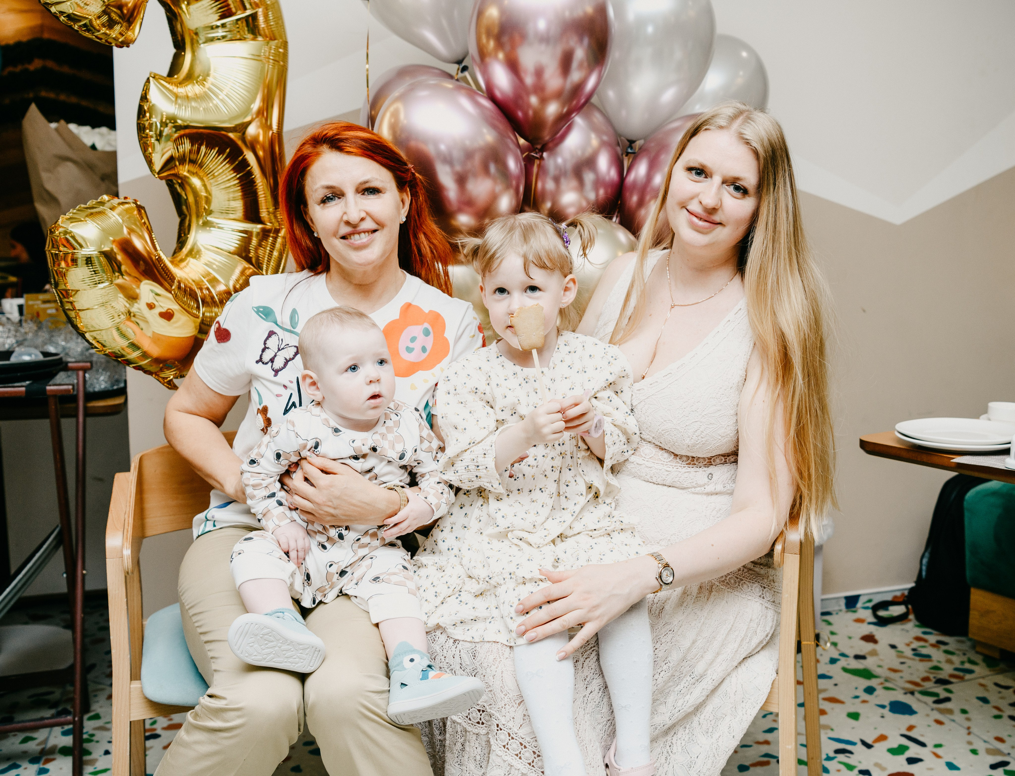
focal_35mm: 37
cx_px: 568
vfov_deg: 39.5
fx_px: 1080
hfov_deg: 50.2
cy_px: 362
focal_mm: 29
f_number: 3.5
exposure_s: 1/160
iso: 125
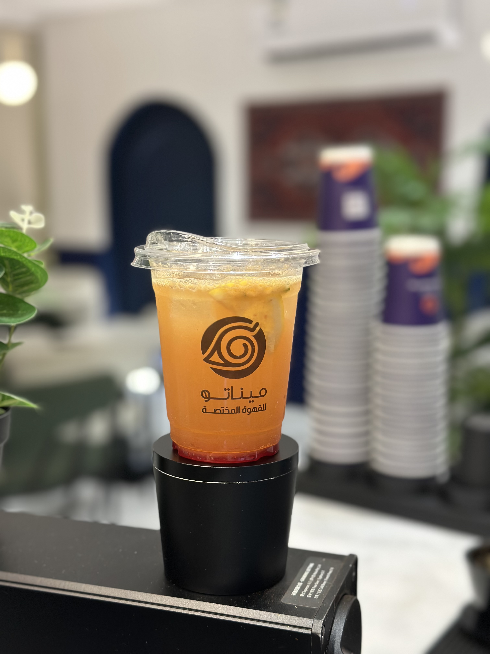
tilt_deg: -9.1
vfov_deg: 39.7
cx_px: 245
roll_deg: -0.4
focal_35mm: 48
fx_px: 906
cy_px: 327
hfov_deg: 30.3
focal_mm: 6.86
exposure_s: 1/60
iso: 160
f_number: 1.78
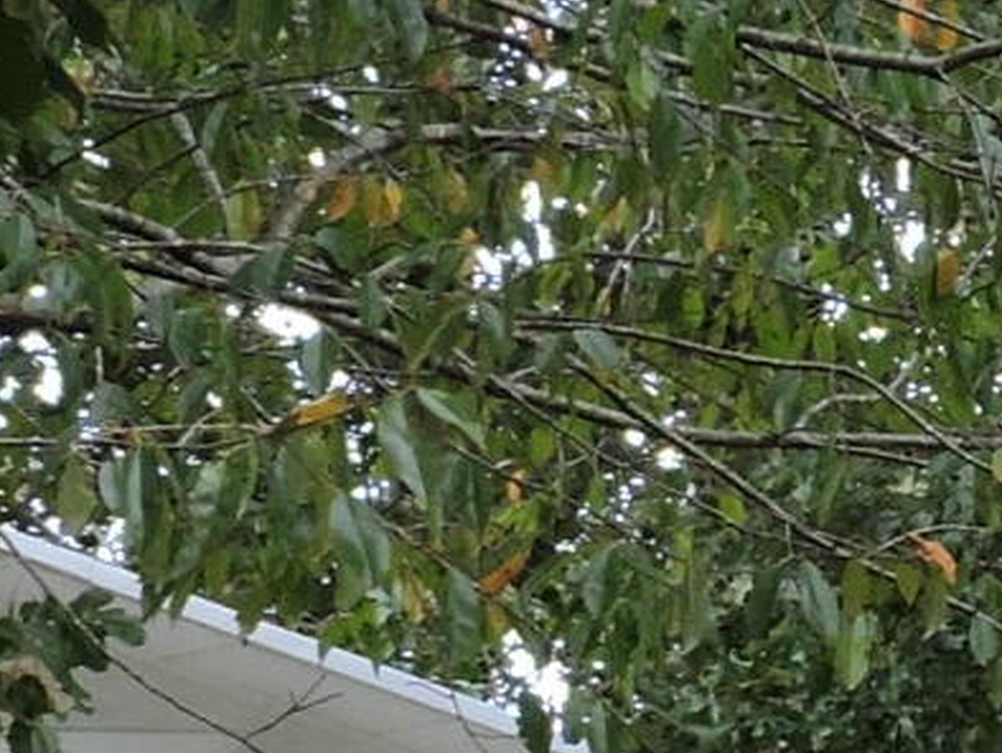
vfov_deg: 4.5
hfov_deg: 5.9
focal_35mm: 327
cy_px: 888
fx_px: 9471
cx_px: 1783
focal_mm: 7.7
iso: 100
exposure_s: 1/100
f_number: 3.4
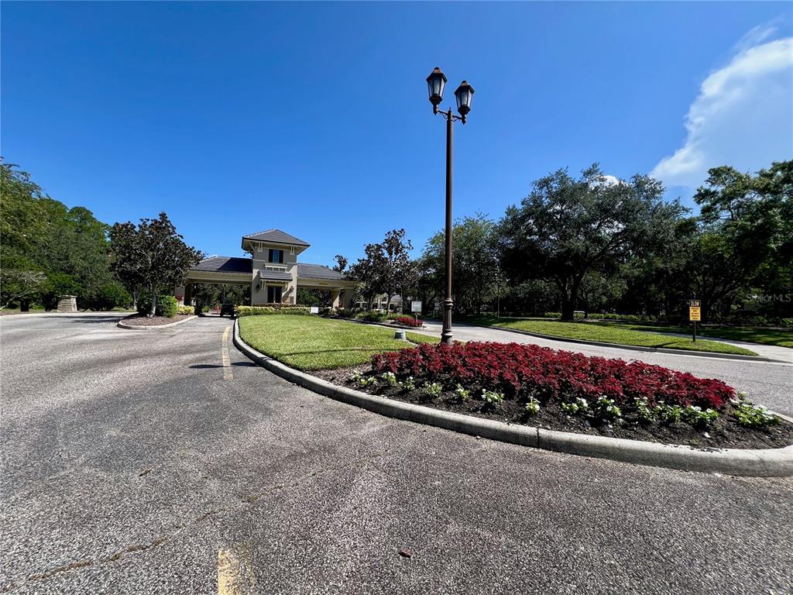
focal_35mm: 13
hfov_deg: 106.2
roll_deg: -0.5
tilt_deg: +2.9
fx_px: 298
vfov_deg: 89.9
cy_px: 298
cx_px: 396
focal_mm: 1.57
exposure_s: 1/1130
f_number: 1.8
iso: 32
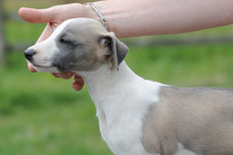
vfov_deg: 4.5
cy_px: 131
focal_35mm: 307
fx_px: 1986
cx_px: 168
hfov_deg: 6.7
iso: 200
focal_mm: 110
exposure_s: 1/500
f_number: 5.6
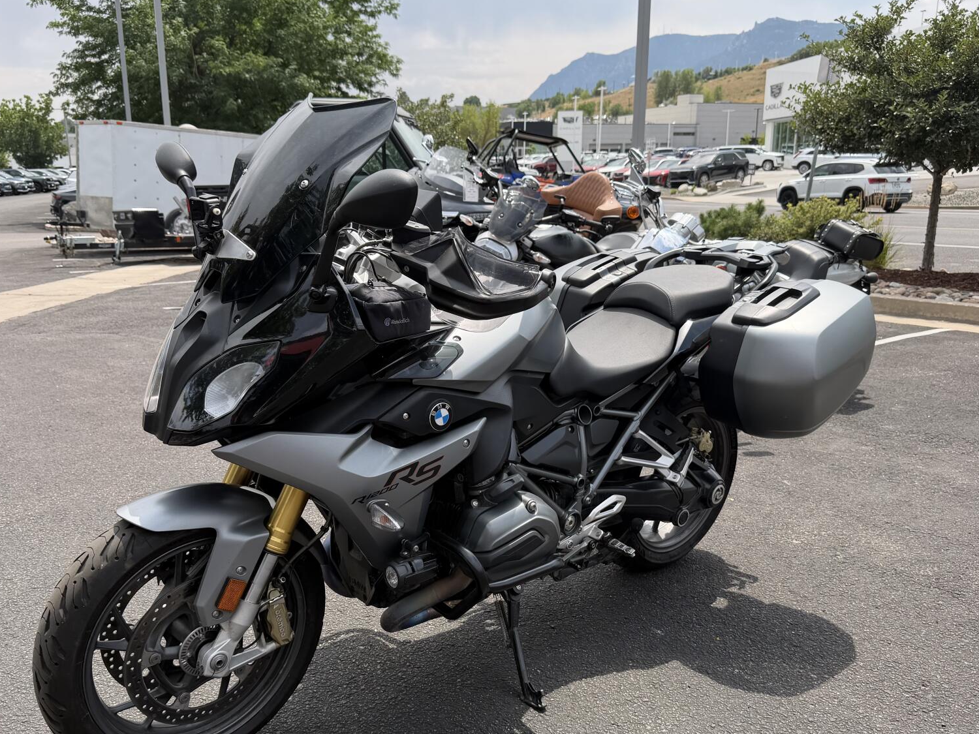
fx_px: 905
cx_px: 456
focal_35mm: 32
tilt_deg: -15.3
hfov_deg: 56.8
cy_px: 430
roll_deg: +1.2
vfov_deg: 44.0
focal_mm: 6.76
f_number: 1.78
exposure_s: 1/2445
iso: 80
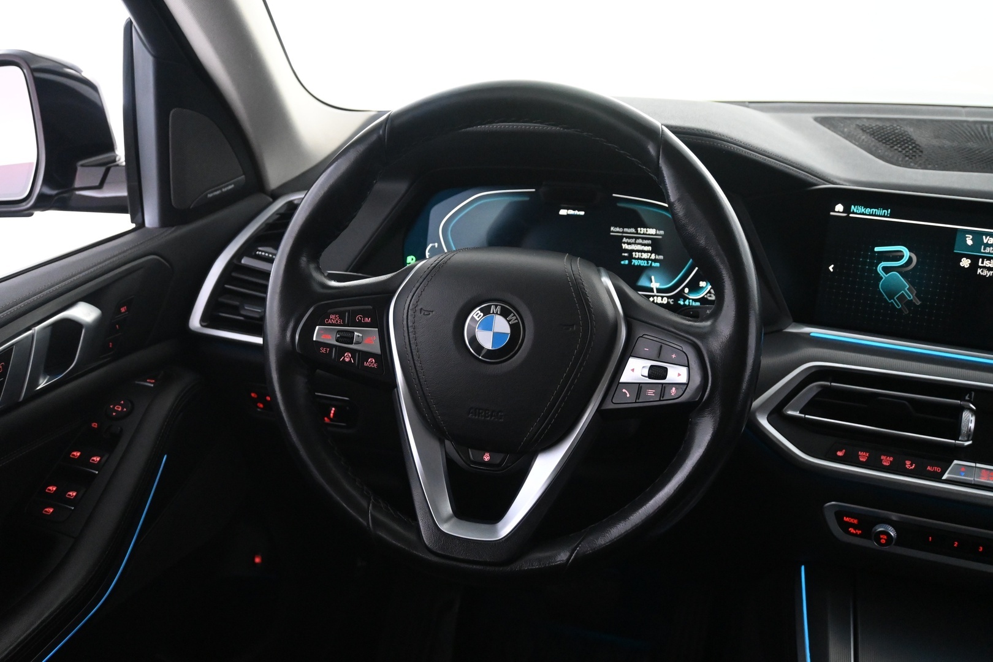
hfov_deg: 51.3
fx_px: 1034
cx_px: 496
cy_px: 331
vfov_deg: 35.5
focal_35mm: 38
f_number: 4.2
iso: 4000
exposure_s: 1/60
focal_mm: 25
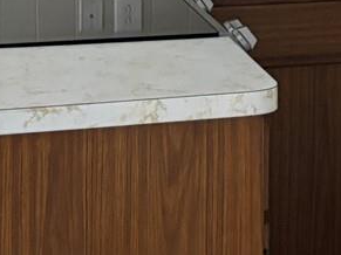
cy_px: -117
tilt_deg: -3.6
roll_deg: -0.8
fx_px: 1408
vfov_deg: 10.1
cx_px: 438
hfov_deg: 13.3
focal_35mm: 143
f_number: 1.6
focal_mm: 5.96
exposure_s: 1/47
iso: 500
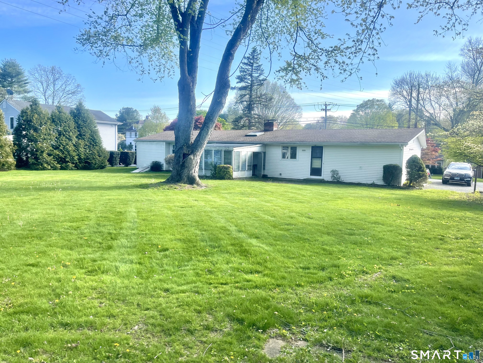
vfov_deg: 54.9
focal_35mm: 25
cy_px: 182
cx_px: 242
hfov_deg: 69.4
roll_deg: -1.4
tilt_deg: -6.3
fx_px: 349
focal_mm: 5.1
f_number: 1.6
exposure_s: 1/1279
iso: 32
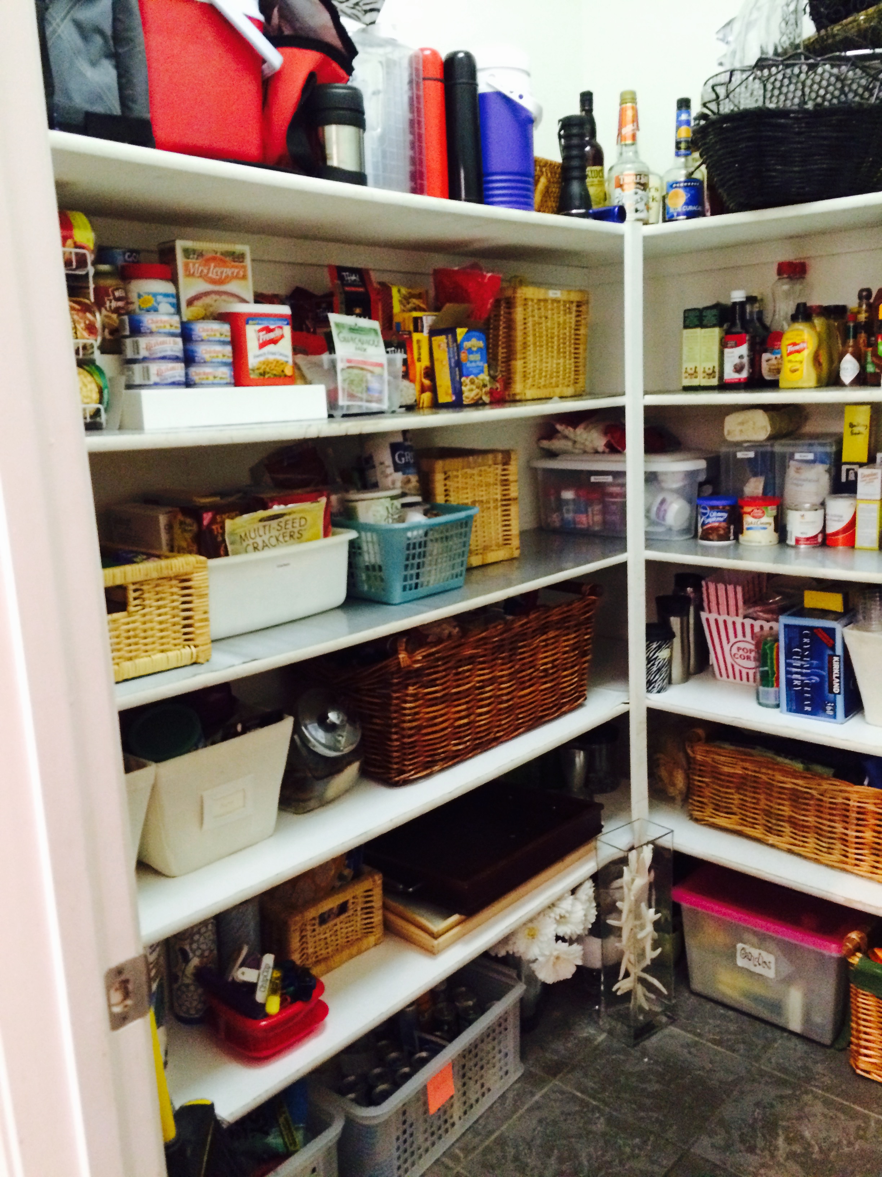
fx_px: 985
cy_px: 588
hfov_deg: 48.2
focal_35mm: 29
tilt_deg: -11.5
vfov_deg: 61.7
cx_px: 441
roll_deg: +2.6
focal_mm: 4.15
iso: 320
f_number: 2.2
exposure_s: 1/15
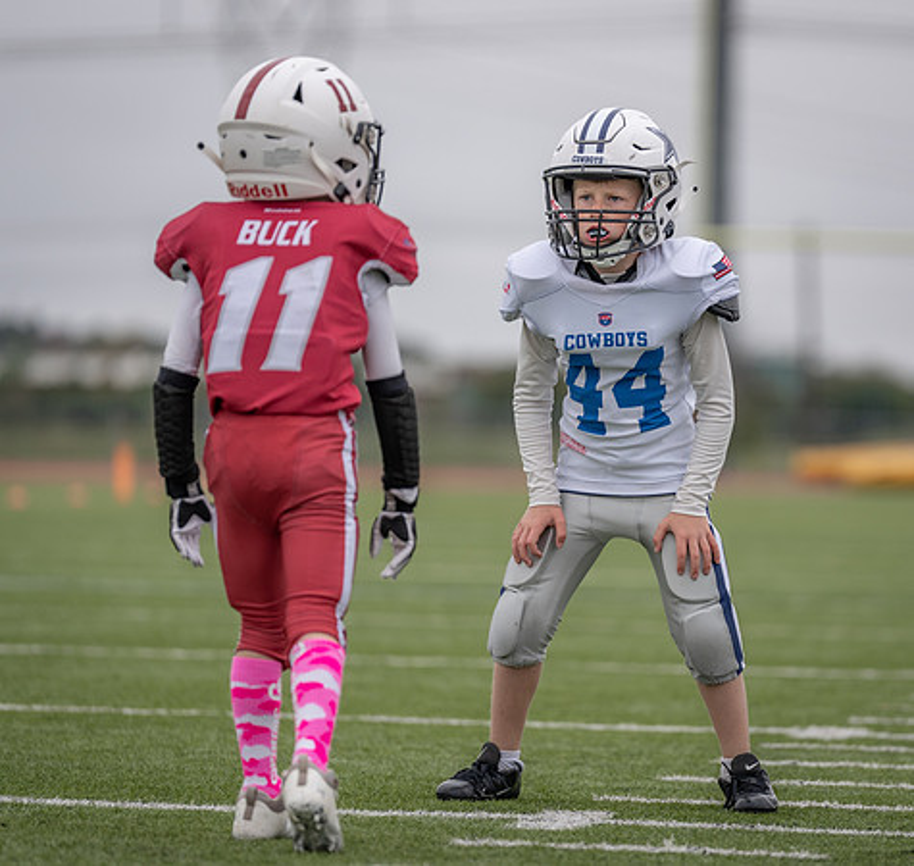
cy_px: 449
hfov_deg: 6.5
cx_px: 605
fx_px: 8031
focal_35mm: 276
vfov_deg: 6.2
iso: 200
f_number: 2.8
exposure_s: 1/1250
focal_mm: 200
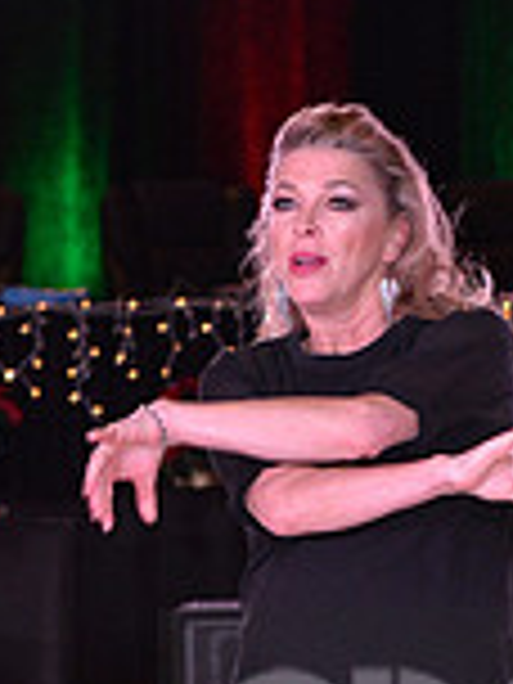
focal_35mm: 366
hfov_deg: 4.0
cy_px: 760
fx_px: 7232
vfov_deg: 5.4
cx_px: 781
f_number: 6.3
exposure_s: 1/250
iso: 2000
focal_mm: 100
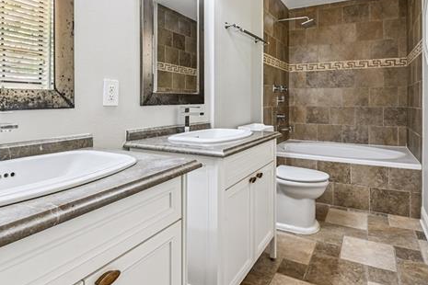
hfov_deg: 78.4
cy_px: 100
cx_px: 236
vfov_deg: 56.3
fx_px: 262
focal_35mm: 22
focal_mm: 16
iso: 400
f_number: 11
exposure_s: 1/10
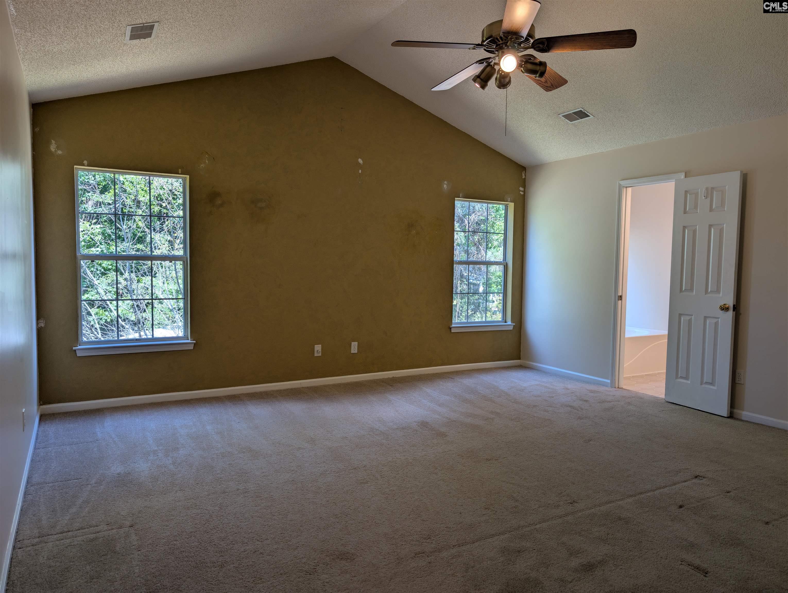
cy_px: 296
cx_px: 394
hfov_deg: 71.5
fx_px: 547
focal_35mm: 24
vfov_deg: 56.9
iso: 29
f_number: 1.68
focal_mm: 6.9
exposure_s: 1/120
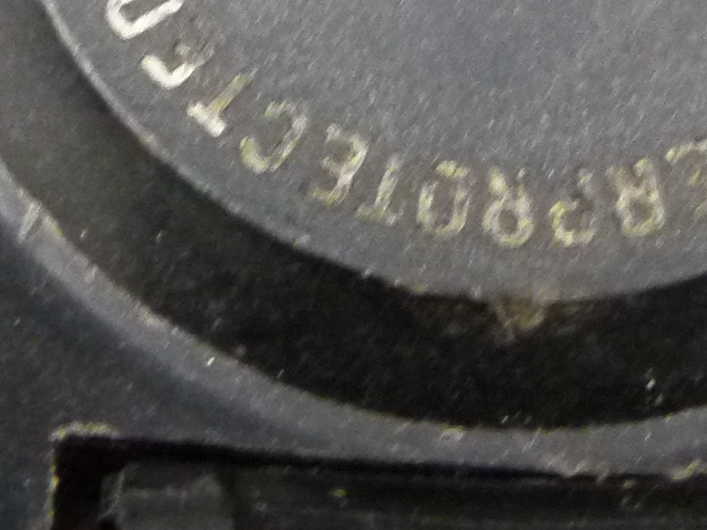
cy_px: -153
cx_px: 520
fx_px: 4574
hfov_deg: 8.8
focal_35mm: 224
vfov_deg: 6.6
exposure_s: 1/50
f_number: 3.2
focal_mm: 8.3
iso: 400
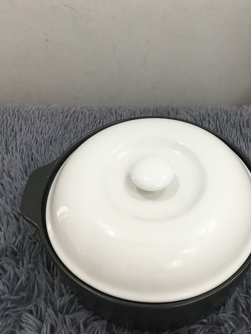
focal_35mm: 44
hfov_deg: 32.8
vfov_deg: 42.9
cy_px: 148
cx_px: 147
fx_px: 425
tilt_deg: -48.2
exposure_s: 1/33
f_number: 2.4
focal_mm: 3.3
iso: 64
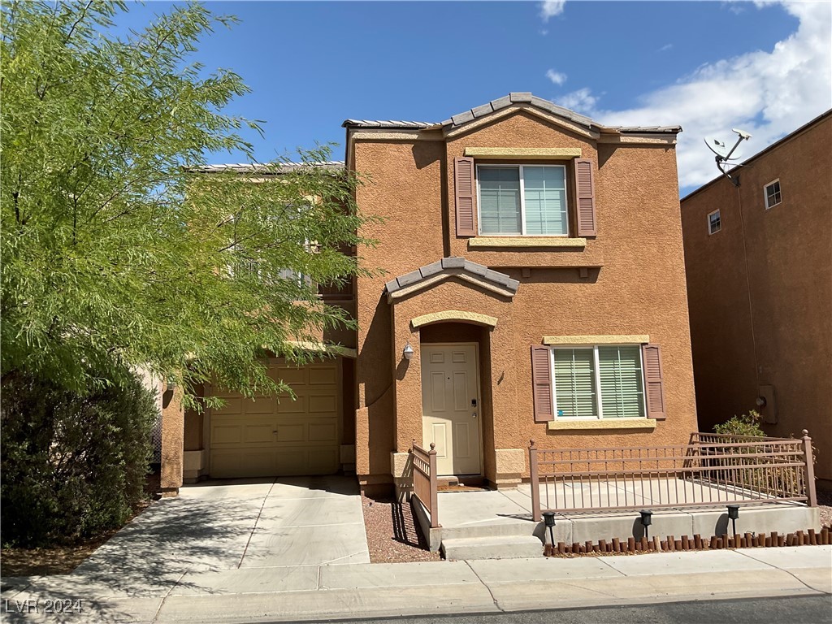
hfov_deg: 61.7
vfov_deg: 48.2
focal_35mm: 29
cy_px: 312
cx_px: 416
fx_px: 697
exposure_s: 1/2427
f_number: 1.8
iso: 16
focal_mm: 3
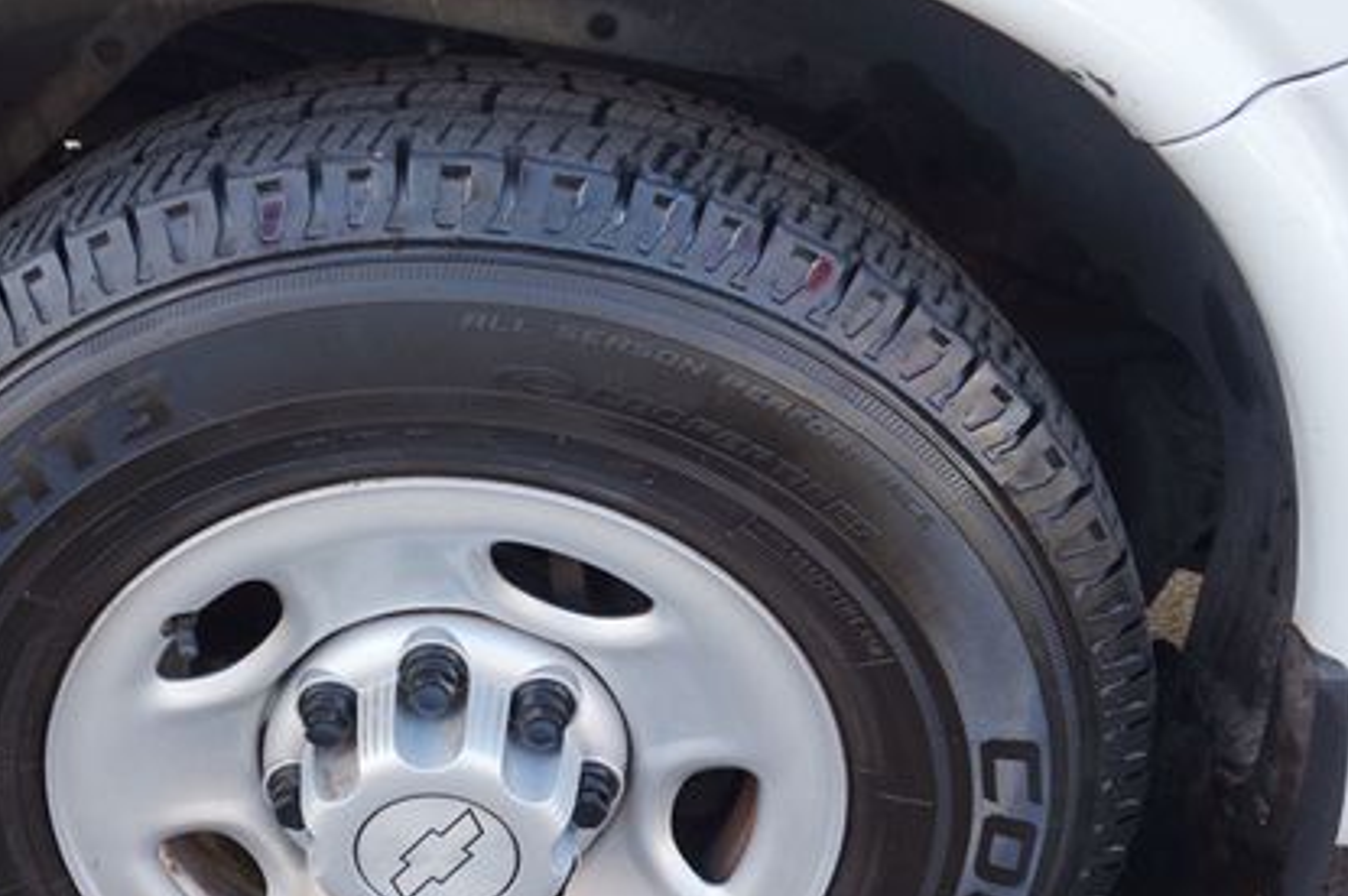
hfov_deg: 50.5
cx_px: 393
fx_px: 1384
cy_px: 581
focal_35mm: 37
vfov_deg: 35.6
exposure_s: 1/60
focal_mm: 16
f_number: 4
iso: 100
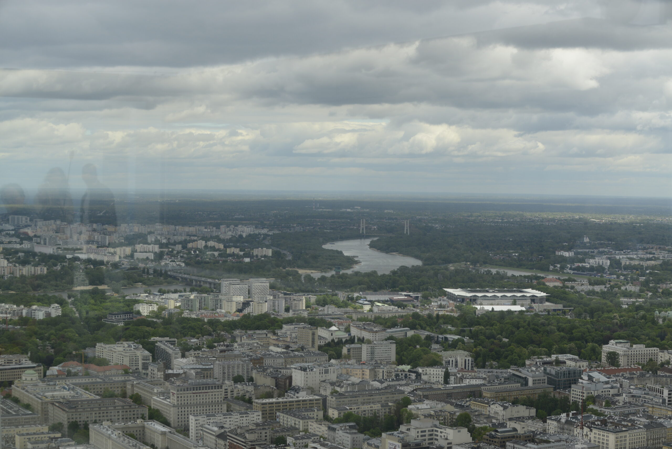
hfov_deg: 28.8
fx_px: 1307
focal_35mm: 70
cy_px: 224
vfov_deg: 19.5
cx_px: 336
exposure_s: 1/1600
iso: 450
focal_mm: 70
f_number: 5.6
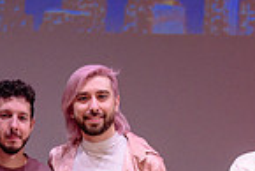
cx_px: 327
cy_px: 200
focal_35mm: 329
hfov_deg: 6.2
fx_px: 2333
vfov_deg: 4.2
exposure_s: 1/400
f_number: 3.2
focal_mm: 55
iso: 1000
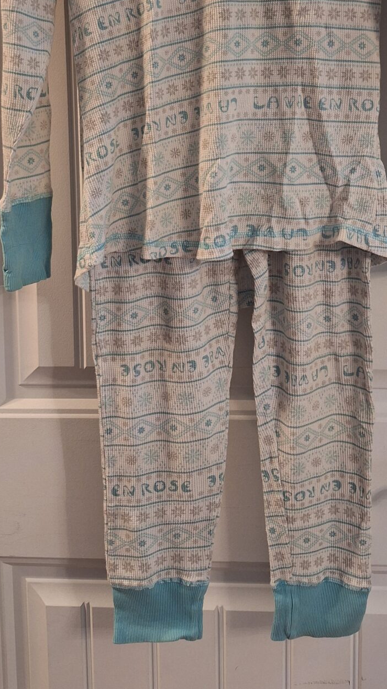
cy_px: 155
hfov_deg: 29.0
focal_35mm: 41
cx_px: 212
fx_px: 748
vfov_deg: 47.2
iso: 200
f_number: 1.8
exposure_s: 1/40
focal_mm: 5.54
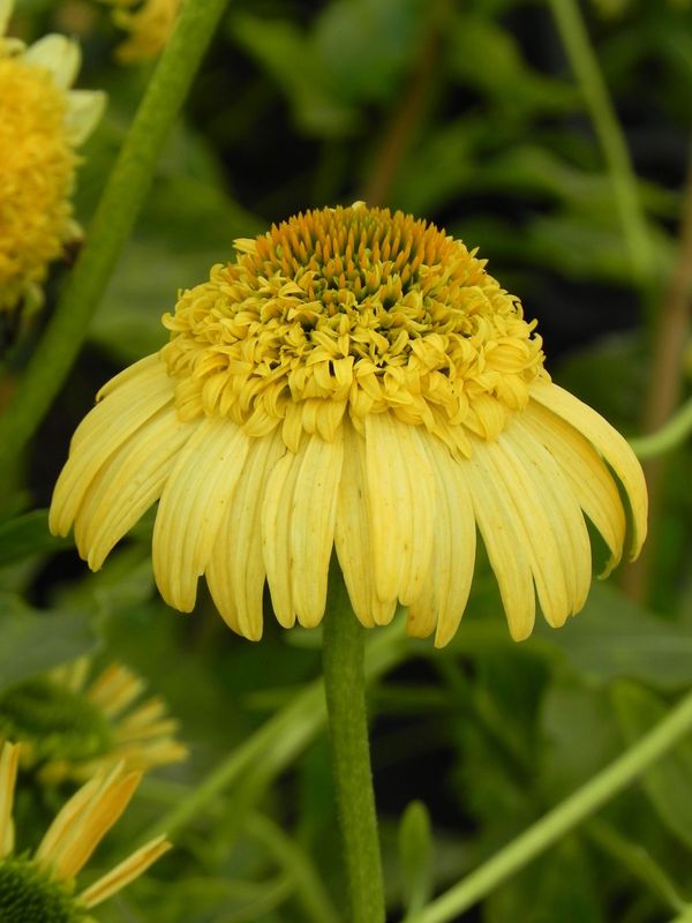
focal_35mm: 184
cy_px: 462
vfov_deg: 10.7
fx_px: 4904
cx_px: 346
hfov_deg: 8.1
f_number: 5
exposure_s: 1/640
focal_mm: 32.7
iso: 160
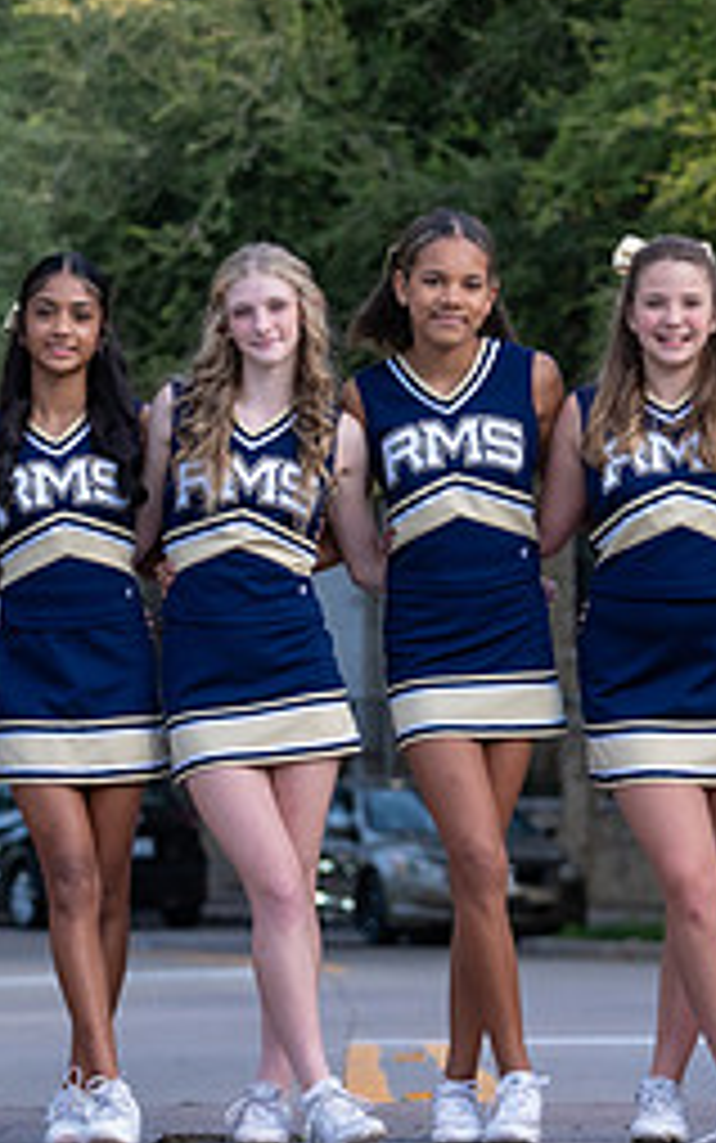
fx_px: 9293
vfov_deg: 7.0
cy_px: 711
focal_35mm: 298
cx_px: 344
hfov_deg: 4.4
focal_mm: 106
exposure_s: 1/500
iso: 500
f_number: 4
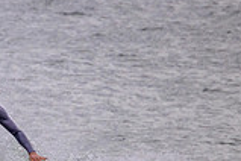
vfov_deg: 0.5
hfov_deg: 0.7
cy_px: 104
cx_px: -194
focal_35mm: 2917
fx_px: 19526
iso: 1250
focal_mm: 800
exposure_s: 1/2000
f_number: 11
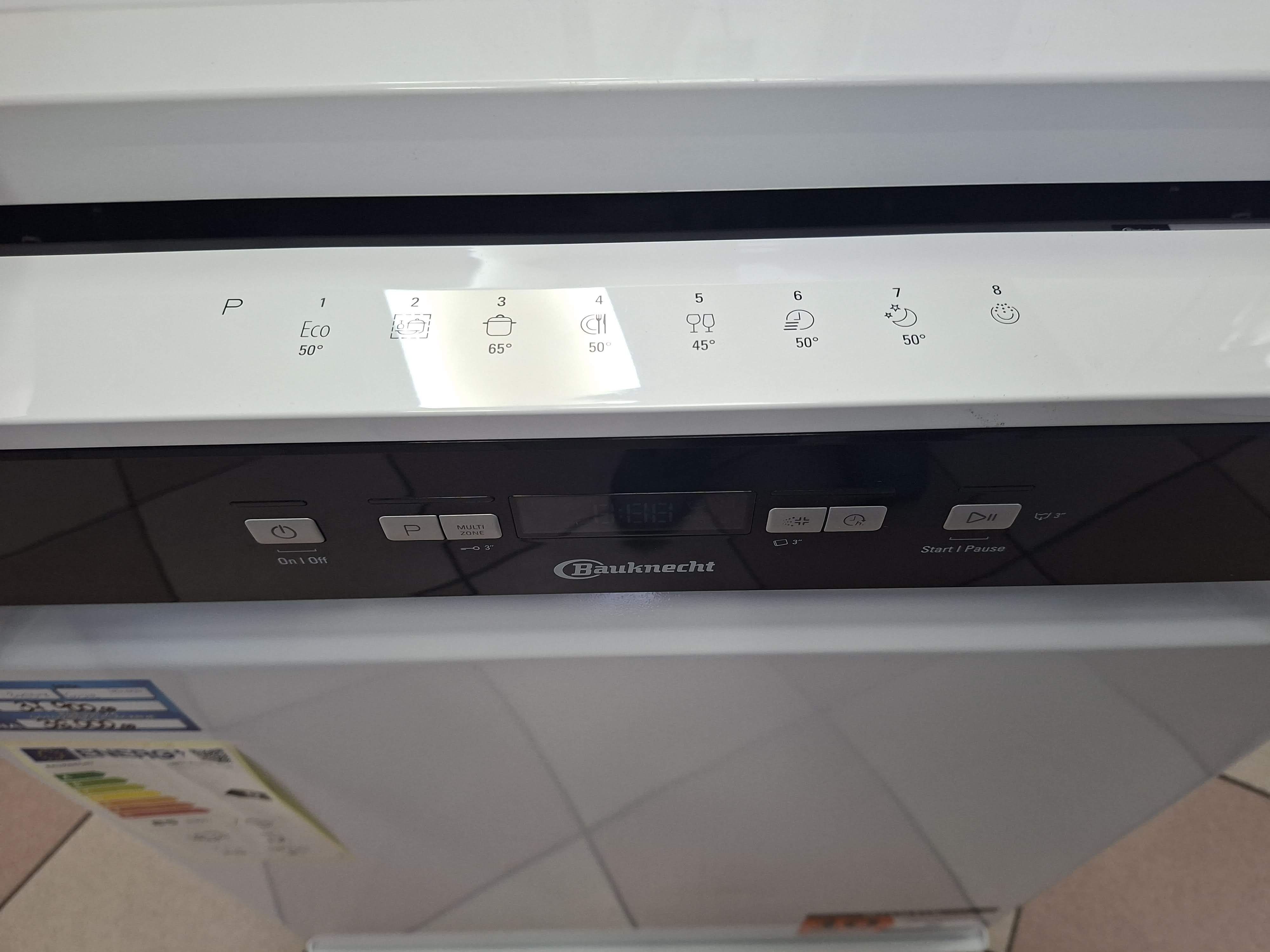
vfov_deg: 58.9
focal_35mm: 23
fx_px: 844
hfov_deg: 73.9
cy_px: 476
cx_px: 635
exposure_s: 1/120
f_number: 1.8
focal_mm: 5.54
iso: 250
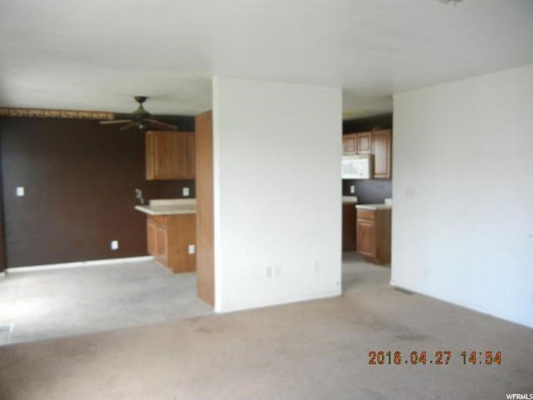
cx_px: 266
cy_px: 200
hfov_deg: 60.0
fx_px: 462
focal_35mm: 30
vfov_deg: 46.8
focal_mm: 5.4
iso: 175
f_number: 3.5
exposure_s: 1/30
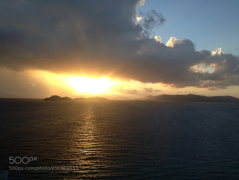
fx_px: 242
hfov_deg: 52.6
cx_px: 120
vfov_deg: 40.7
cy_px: 90
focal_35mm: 35
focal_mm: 4.28
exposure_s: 1/452
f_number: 2.4
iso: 50
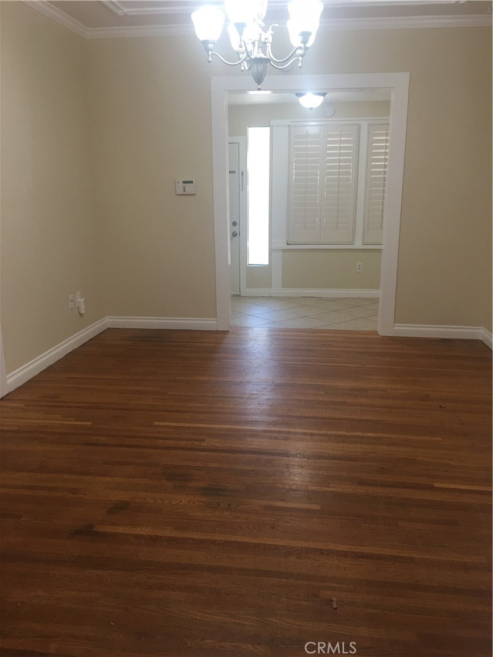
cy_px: 328
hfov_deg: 48.2
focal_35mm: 29
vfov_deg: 61.7
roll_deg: +0.7
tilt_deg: -12.0
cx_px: 246
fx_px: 551
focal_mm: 4.15
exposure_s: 1/15
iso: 32
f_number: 2.2
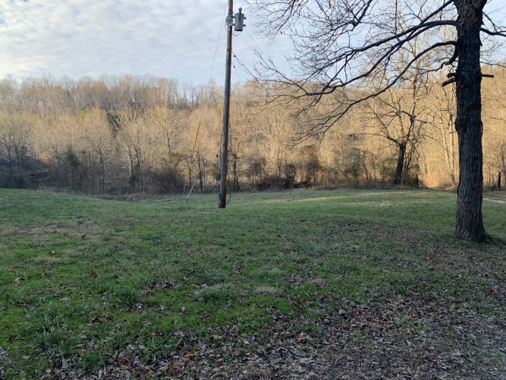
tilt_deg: -10.5
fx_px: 380
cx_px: 253
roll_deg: +3.7
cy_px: 190
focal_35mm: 26
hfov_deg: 67.3
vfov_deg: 53.0
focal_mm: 4.25
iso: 25
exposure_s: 1/385
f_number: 1.8
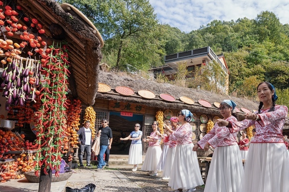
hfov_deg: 70.3
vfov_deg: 51.9
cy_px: 131
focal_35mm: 24
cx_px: 205
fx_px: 193
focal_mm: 16
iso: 200
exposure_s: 1/400
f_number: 5.6
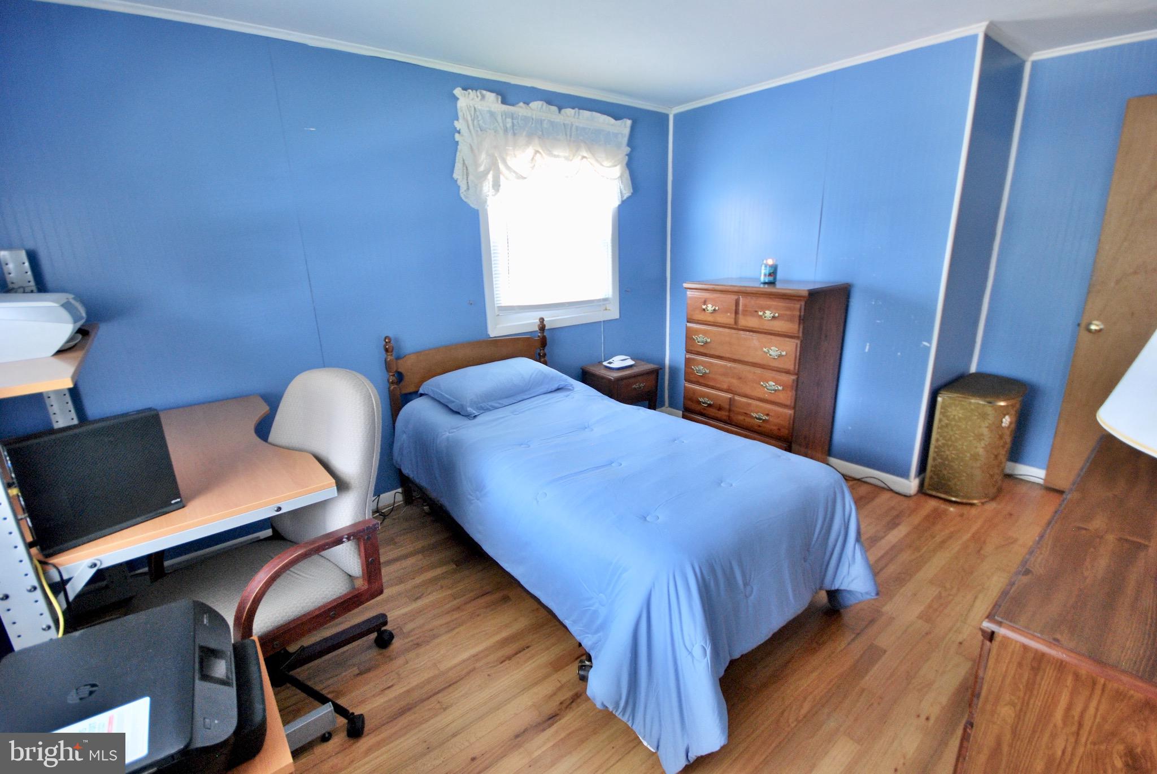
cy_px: 387
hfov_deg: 100.3
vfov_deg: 77.5
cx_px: 578
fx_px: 483
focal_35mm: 15
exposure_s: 1/13
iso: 400
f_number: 4
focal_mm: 10
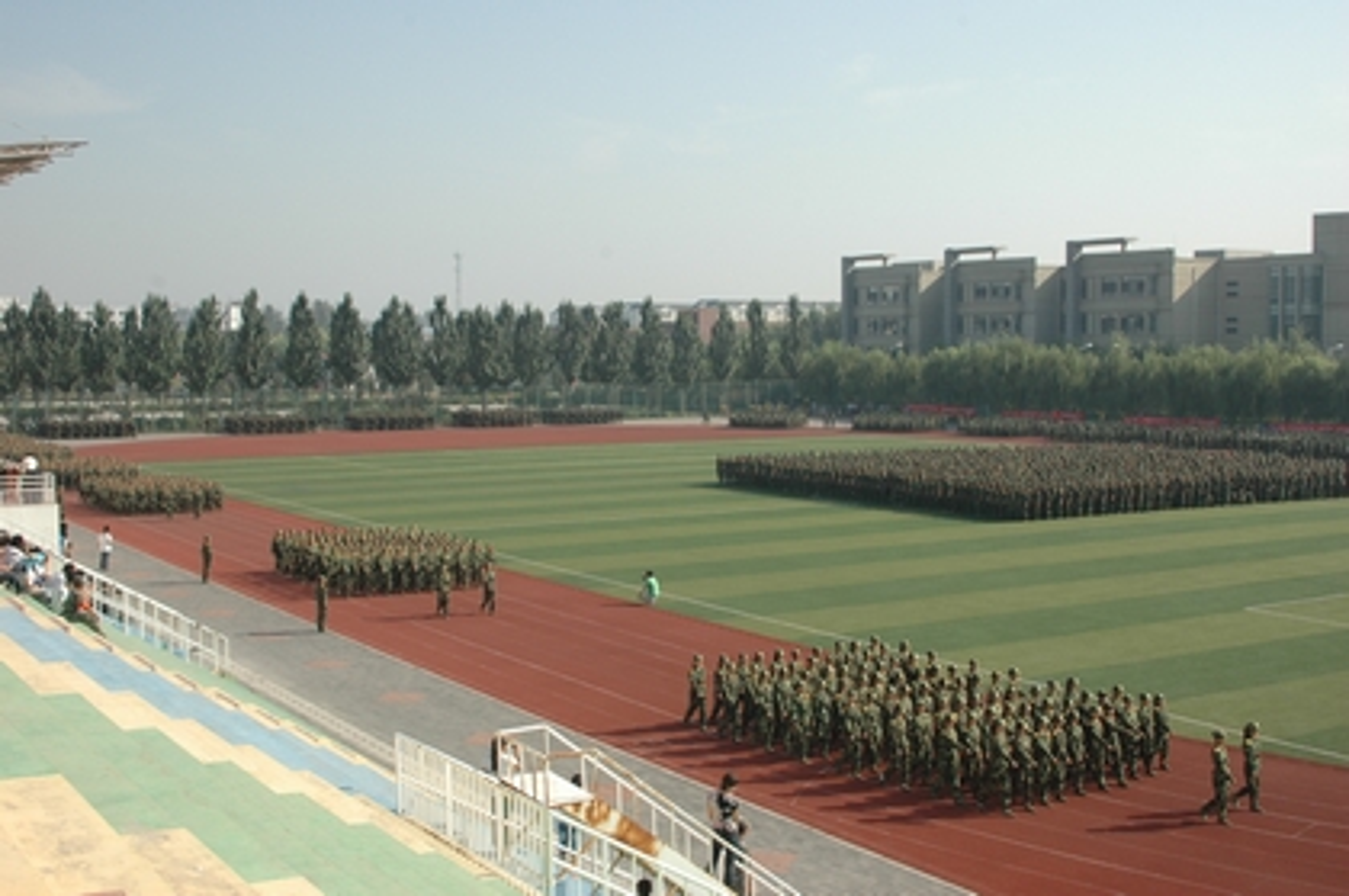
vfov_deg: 31.8
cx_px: 674
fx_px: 1572
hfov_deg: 46.4
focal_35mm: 42
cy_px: 448
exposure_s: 1/320
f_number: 9
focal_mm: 28
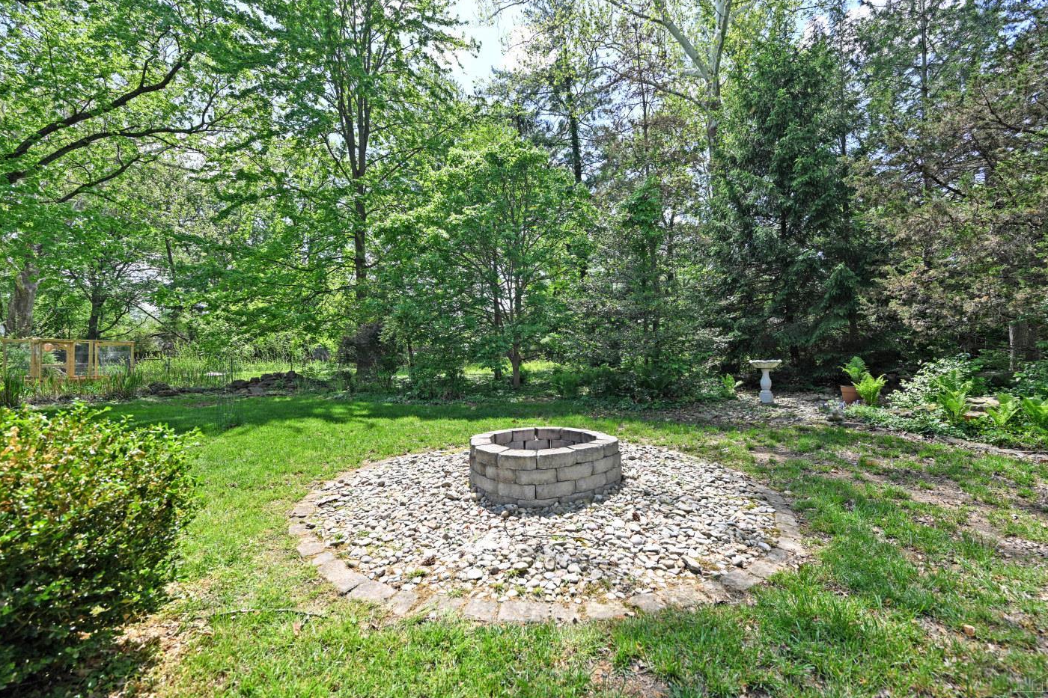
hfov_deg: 100.3
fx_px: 437
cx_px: 547
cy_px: 355
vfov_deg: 77.3
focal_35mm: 15
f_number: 5.6
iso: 110
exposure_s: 1/250
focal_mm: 14
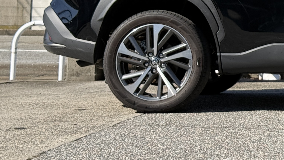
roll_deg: -1.0
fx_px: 1039
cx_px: 372
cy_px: -29
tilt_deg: +1.9
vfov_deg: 8.7
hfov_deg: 14.9
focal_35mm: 138
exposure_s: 1/2494
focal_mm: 6.76
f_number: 1.78
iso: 64
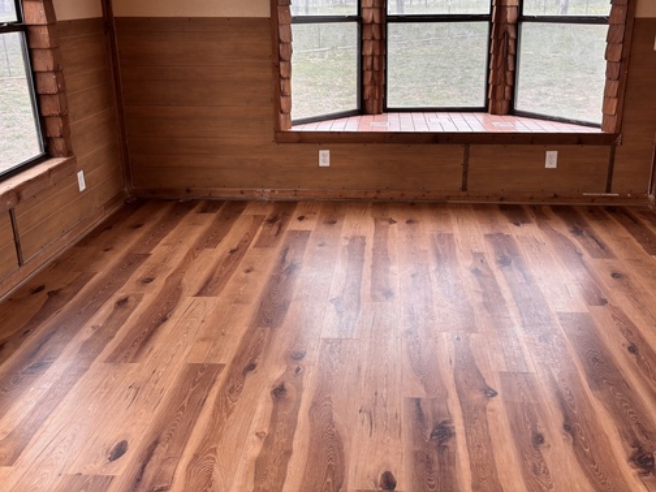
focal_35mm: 33
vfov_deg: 42.6
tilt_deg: -17.1
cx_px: 361
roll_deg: +0.5
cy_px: 181
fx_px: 625
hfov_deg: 55.3
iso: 50
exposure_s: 1/121
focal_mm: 5.96
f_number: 1.6
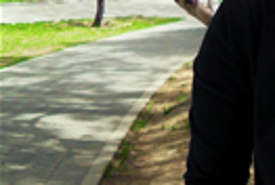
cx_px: 502
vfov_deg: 10.0
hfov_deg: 13.7
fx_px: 1018
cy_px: -107
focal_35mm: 133
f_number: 8.9
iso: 100
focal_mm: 6.2
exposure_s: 1/60
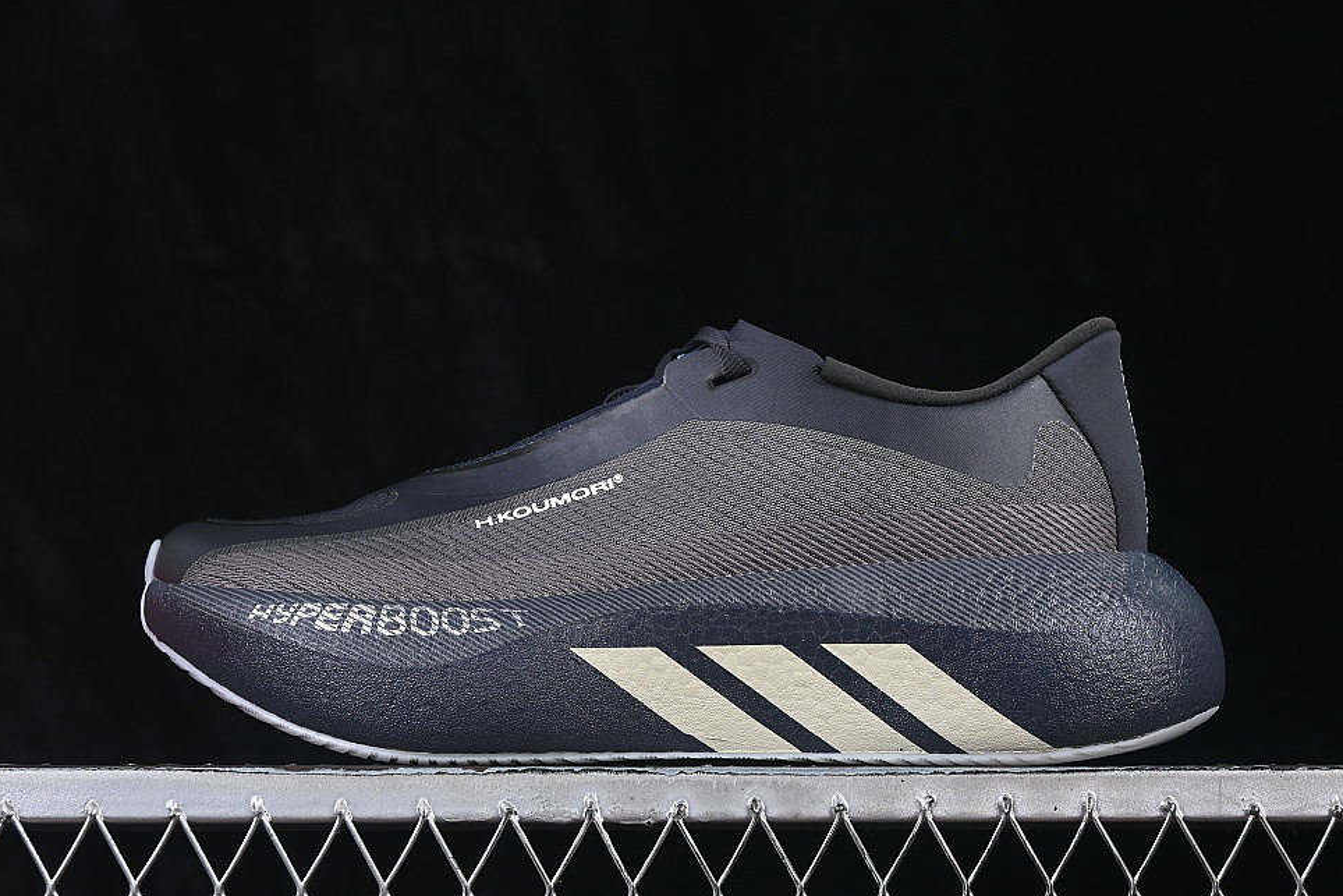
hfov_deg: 24.2
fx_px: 3134
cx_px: 694
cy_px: 454
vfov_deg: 16.3
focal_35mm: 84
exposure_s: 1/60
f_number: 7.1
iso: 160
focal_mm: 50
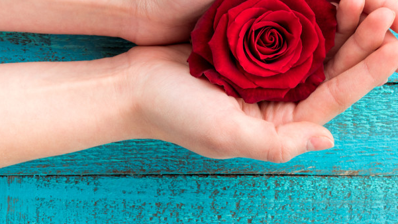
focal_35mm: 115
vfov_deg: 10.5
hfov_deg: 18.6
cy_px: 46
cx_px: 211
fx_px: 1214
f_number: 13
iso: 100
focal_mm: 55
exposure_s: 1/2.5
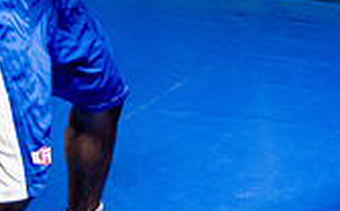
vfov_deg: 9.6
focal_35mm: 131
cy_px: -135
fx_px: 1213
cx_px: 318
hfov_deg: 15.7
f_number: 2.8
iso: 5000
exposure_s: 1/800
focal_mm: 25
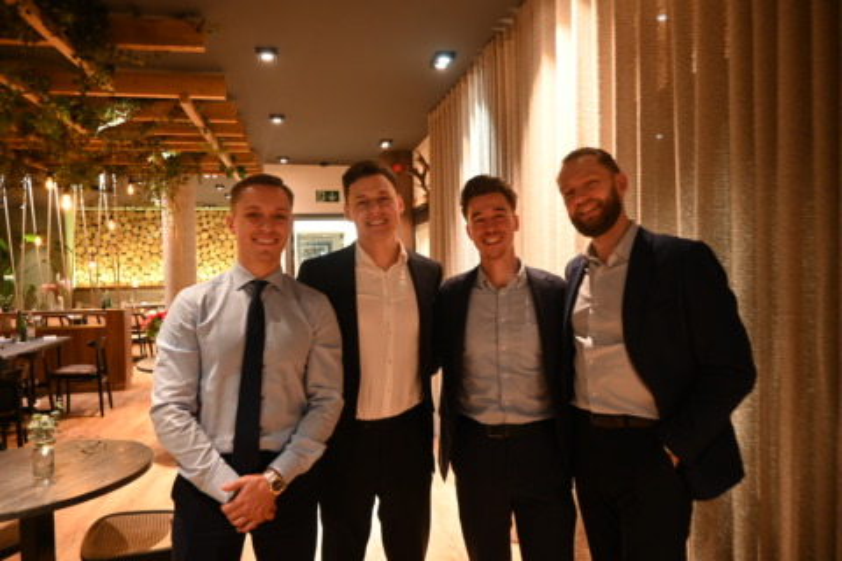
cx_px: 421
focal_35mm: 24
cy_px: 280
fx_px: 561
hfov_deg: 73.7
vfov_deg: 53.1
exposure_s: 1/4
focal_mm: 16
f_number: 3.5
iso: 640
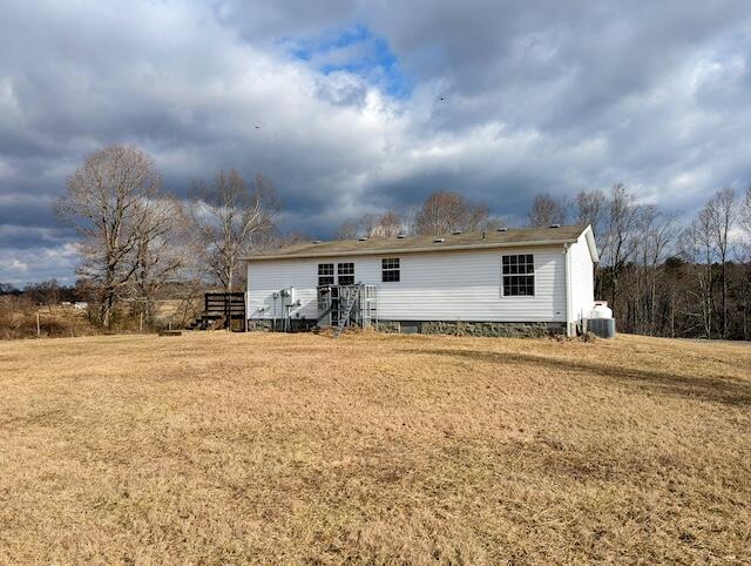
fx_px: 521
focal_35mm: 24
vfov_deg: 56.9
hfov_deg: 71.5
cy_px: 283
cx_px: 376
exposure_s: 1/3333
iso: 45
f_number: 1.85
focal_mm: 6.81
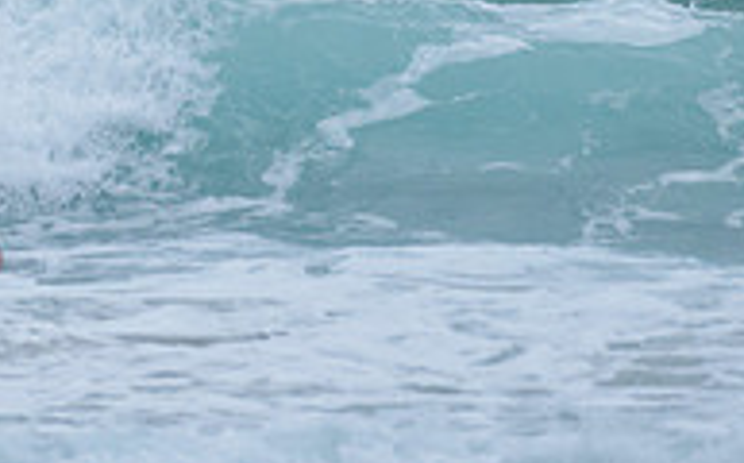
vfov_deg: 0.7
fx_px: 38064
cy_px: -288
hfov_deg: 1.1
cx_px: -28
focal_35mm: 1880
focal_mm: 500
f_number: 5.6
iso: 720
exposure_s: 1/1250
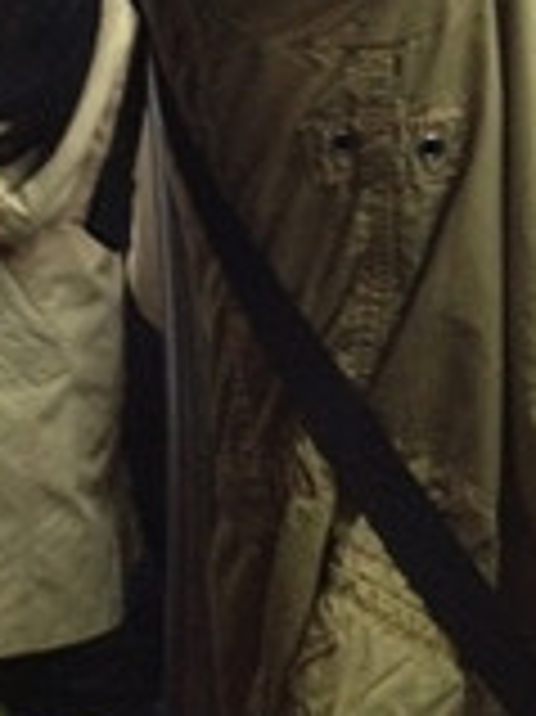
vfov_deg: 16.2
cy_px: 176
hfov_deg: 12.1
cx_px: 572
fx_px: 2501
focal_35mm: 121
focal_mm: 4.28
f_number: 2.4
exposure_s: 1/17
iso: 400
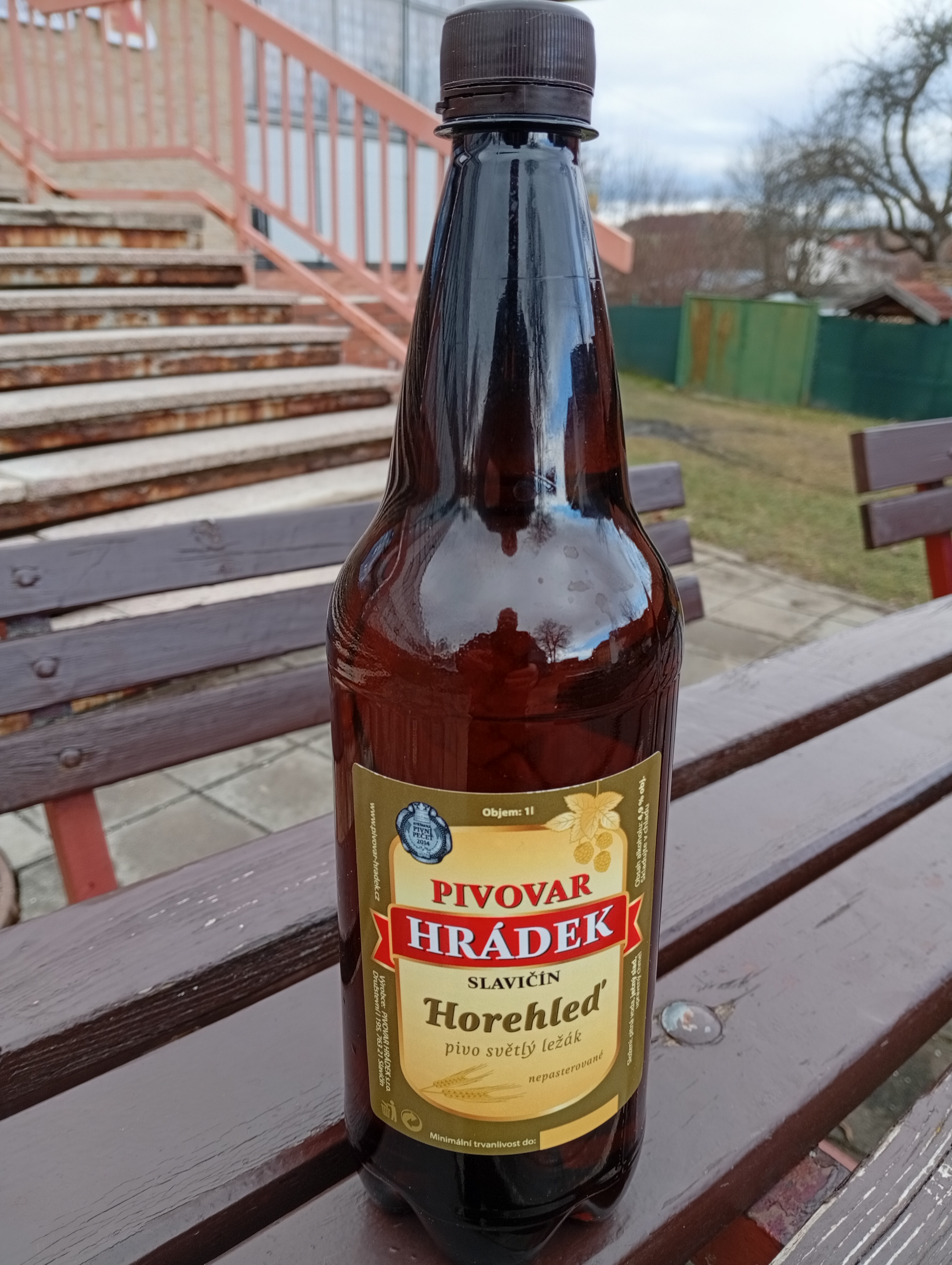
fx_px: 988
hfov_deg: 51.5
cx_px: 476
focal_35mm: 27
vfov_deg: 65.2
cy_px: 632
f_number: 1.8
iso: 59
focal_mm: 3.98
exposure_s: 1/50
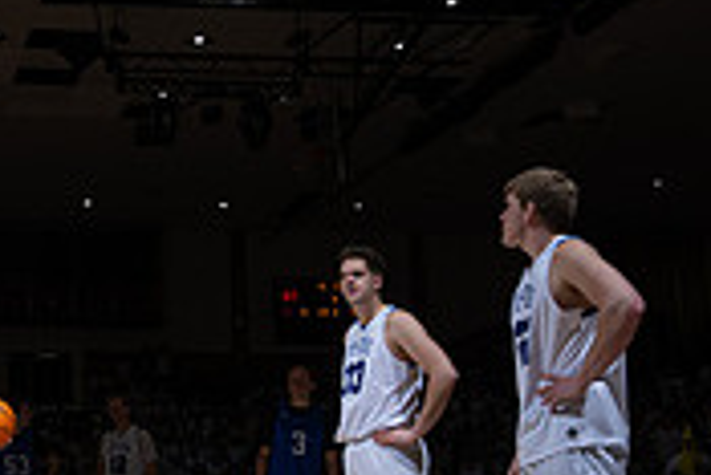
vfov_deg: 15.9
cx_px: -37
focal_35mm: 86
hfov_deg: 22.5
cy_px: 144
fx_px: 1700
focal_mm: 25.5
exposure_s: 1/60
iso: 100
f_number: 6.3
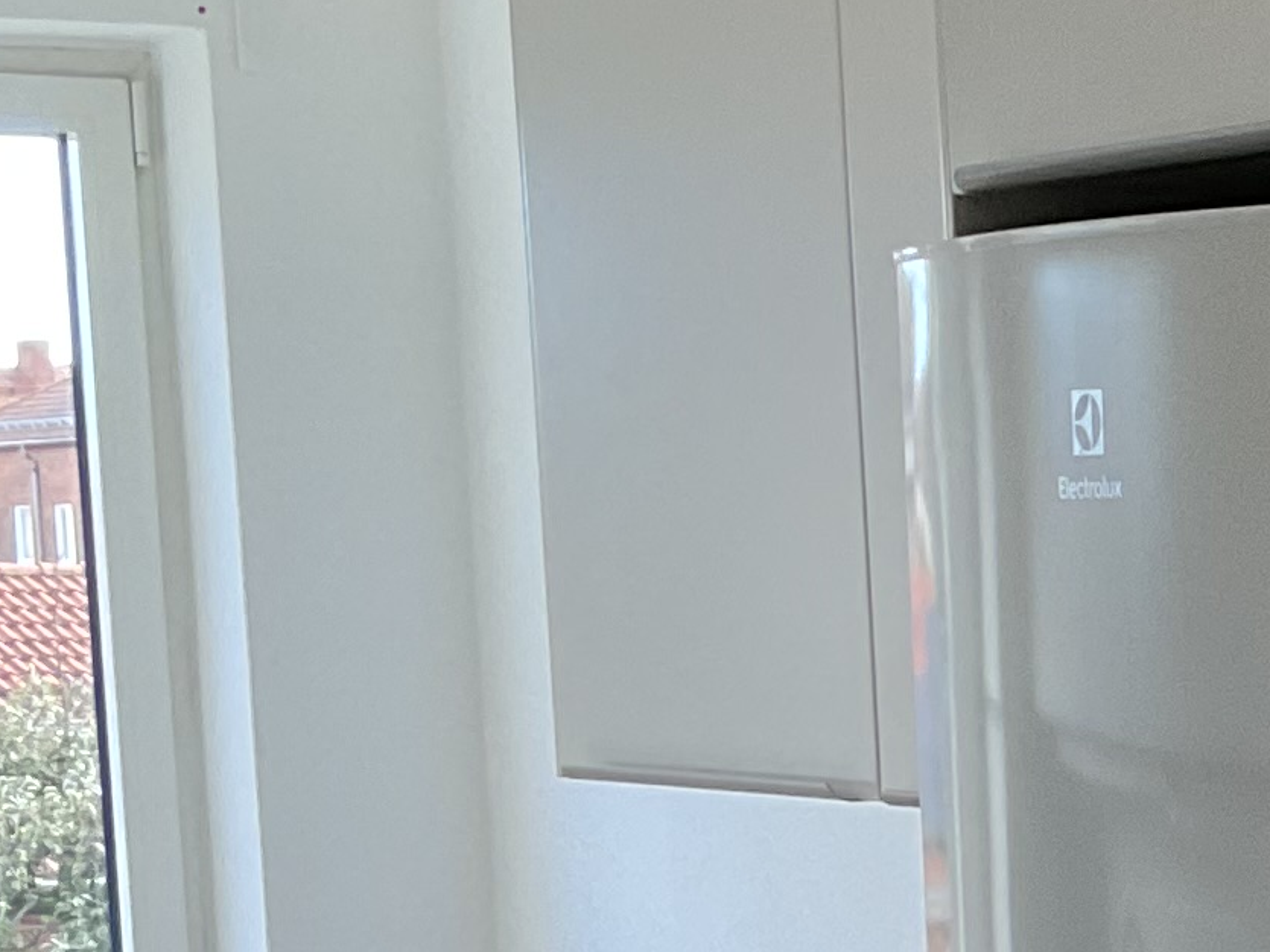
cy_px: 1357
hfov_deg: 13.1
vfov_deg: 10.3
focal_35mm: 140
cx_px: 2049
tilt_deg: -10.0
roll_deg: +0.5
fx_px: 5136
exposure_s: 1/120
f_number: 1.8
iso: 64
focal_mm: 3
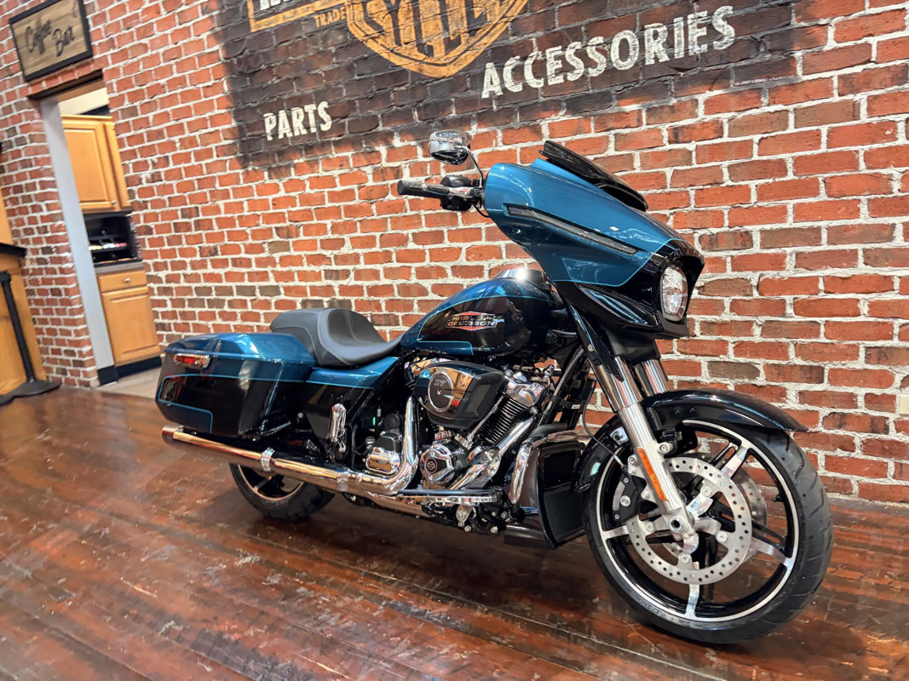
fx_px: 683
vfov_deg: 53.1
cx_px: 454
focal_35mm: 26
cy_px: 340
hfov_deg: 67.3
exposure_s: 1/60
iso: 320
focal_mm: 5.96
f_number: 1.6
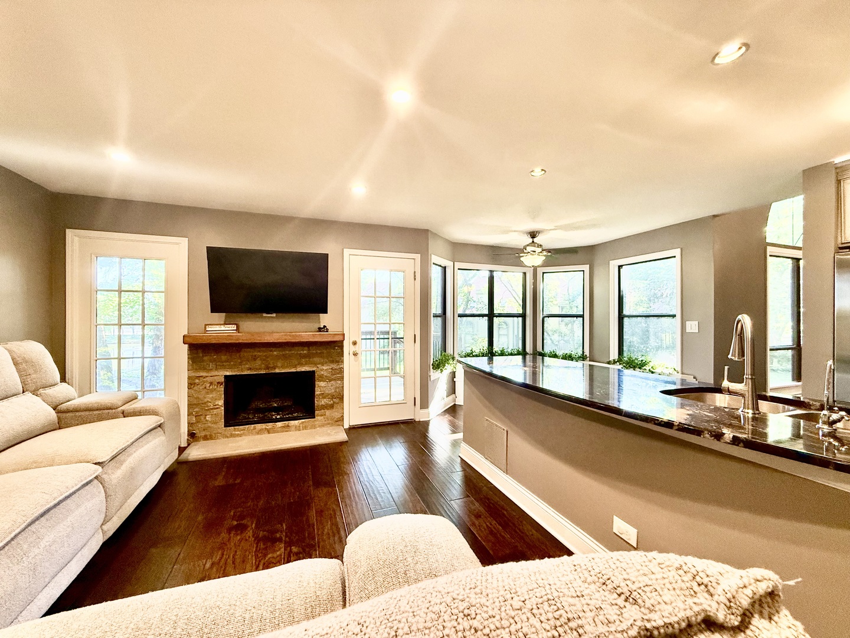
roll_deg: +0.0
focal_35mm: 14
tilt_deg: -0.2
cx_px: 425
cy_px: 319
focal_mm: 2.22
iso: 250
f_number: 2.2
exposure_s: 1/120
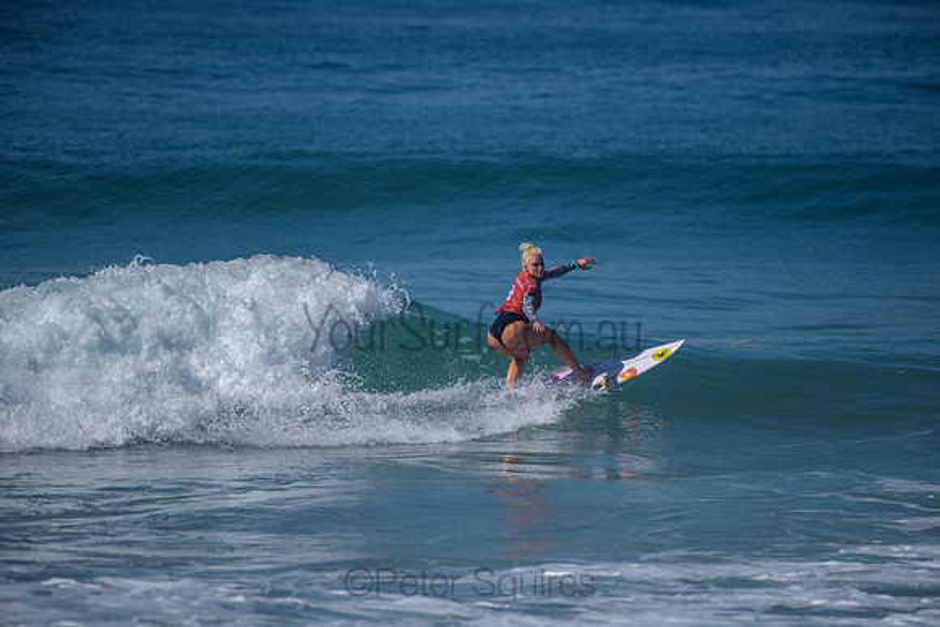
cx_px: 470
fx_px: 13058
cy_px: 314
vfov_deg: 2.8
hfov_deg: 4.1
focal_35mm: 500
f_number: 5.6
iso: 100
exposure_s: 1/2000
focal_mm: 500
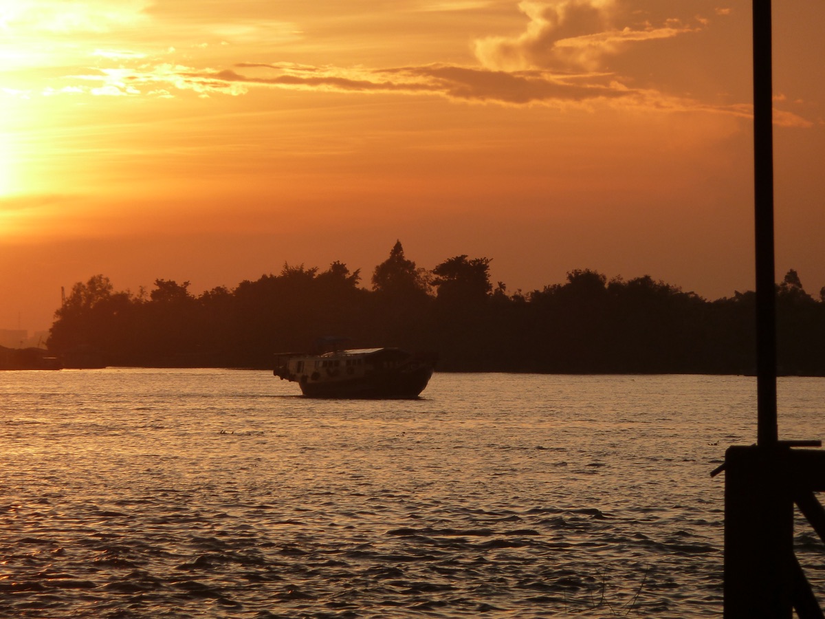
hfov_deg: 7.1
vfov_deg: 5.3
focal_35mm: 278
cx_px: 412
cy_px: 310
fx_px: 6626
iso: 125
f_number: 4.8
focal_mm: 45.7
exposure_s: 1/500
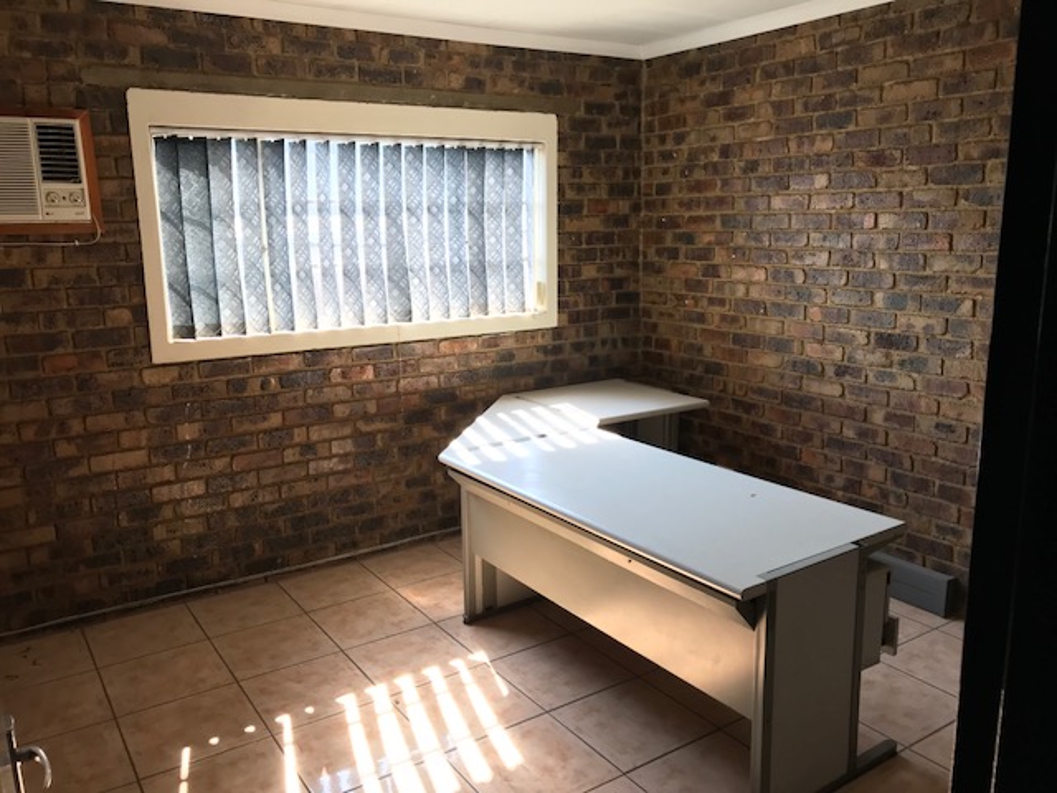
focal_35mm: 28
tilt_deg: -12.2
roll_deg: +2.8
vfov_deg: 49.7
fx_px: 855
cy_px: 396
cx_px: 528
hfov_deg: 63.4
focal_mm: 3.99
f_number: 1.8
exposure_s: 1/100
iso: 40
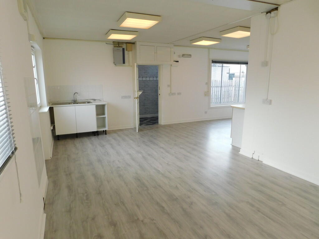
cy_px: 120
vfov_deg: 58.9
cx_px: 160
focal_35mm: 23
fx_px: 212
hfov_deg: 73.9
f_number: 3
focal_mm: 4
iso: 125
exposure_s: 1/80
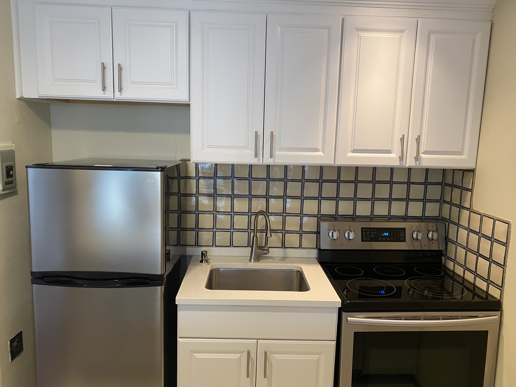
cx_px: 258
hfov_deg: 67.3
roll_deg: -2.4
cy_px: 194
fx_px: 388
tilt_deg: -8.1
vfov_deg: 53.1
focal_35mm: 26
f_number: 1.8
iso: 125
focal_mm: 4.25
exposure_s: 1/60
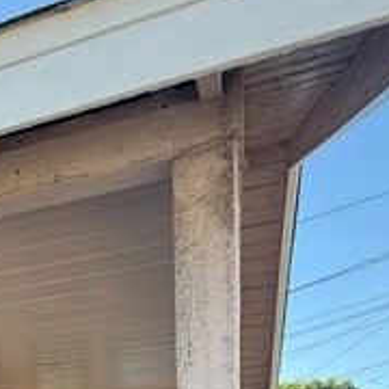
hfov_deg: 35.4
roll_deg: +1.9
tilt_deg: -5.7
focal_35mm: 44
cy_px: 540
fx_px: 559
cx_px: 19
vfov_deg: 28.9
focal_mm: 2.22
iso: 50
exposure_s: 1/316
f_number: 2.2
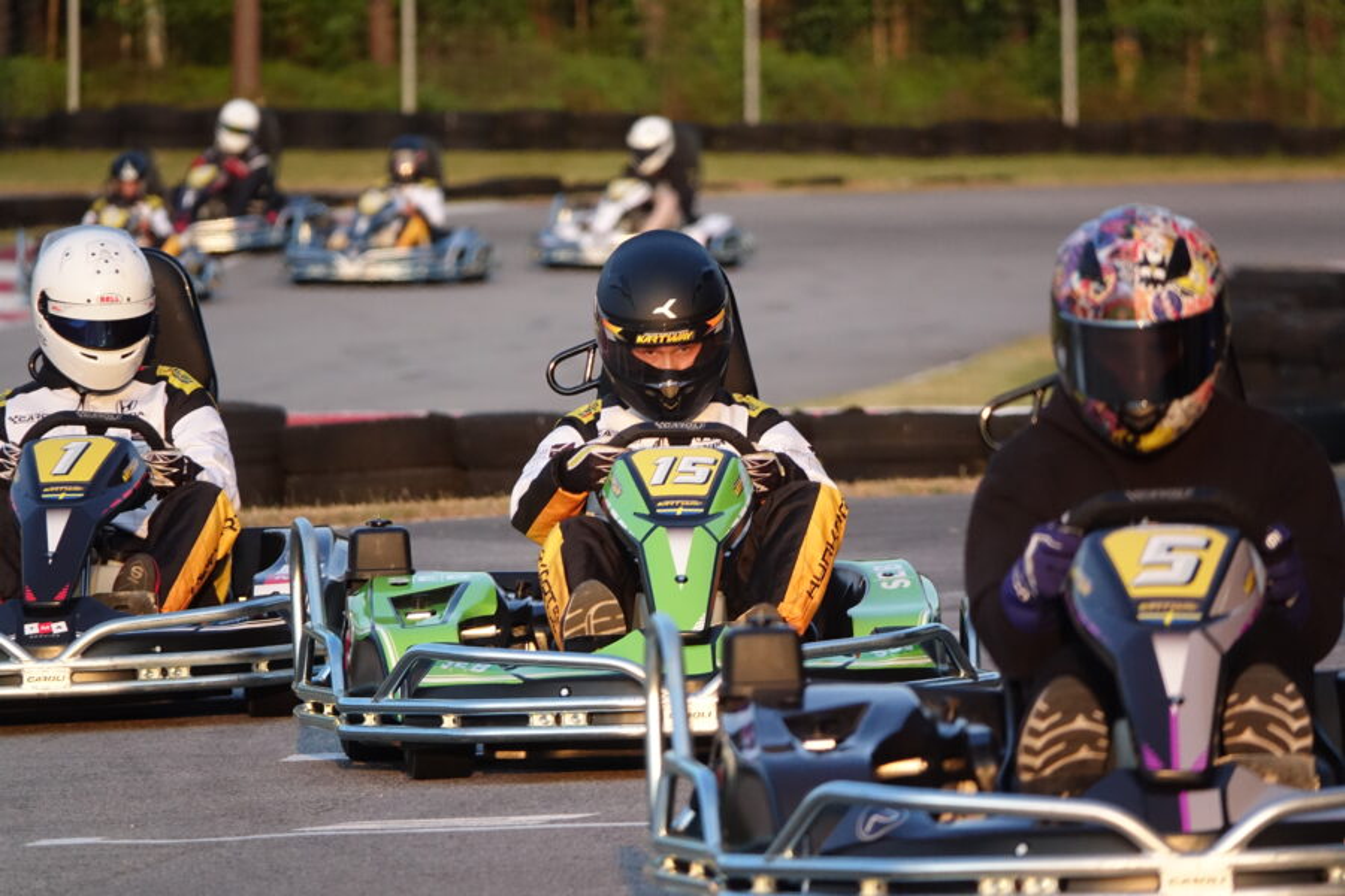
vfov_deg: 2.6
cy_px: 448
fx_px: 19650
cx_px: 672
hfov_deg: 3.9
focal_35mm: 526
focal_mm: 192.73
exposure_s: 1/1250
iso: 1000
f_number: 4
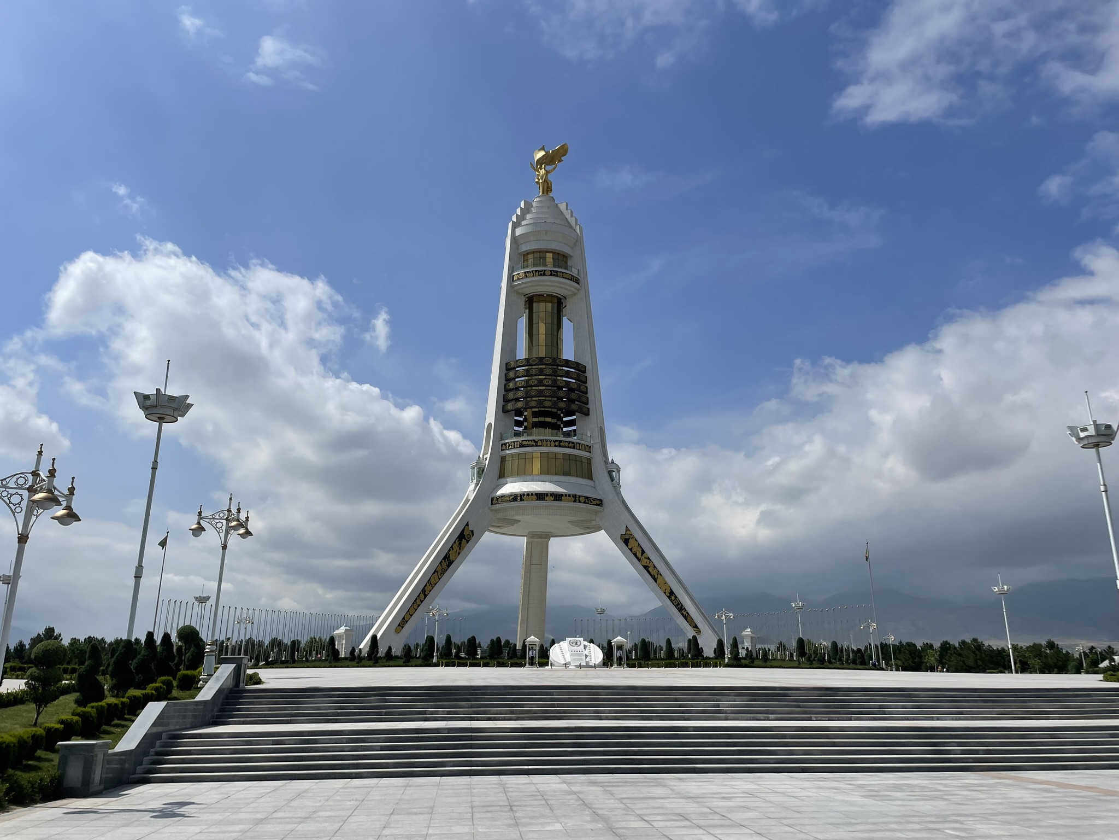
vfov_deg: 53.1
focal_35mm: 26
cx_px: 560
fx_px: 840
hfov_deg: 67.3
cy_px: 420
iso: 32
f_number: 1.6
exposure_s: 1/9091
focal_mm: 4.2
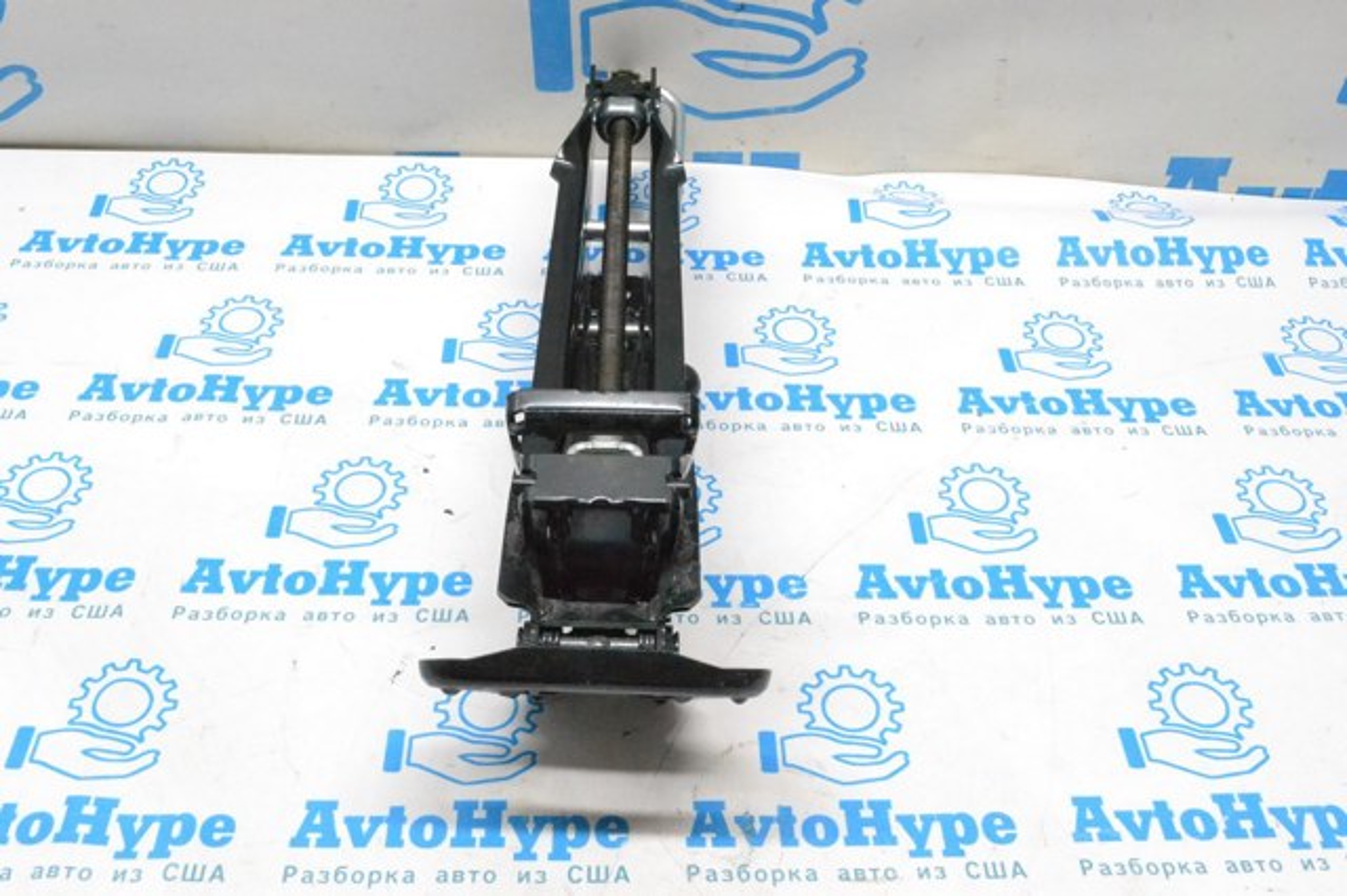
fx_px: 1346
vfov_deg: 36.8
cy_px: 448
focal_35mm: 36
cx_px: 674
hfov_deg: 53.2
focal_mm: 24
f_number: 13
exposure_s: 1/100
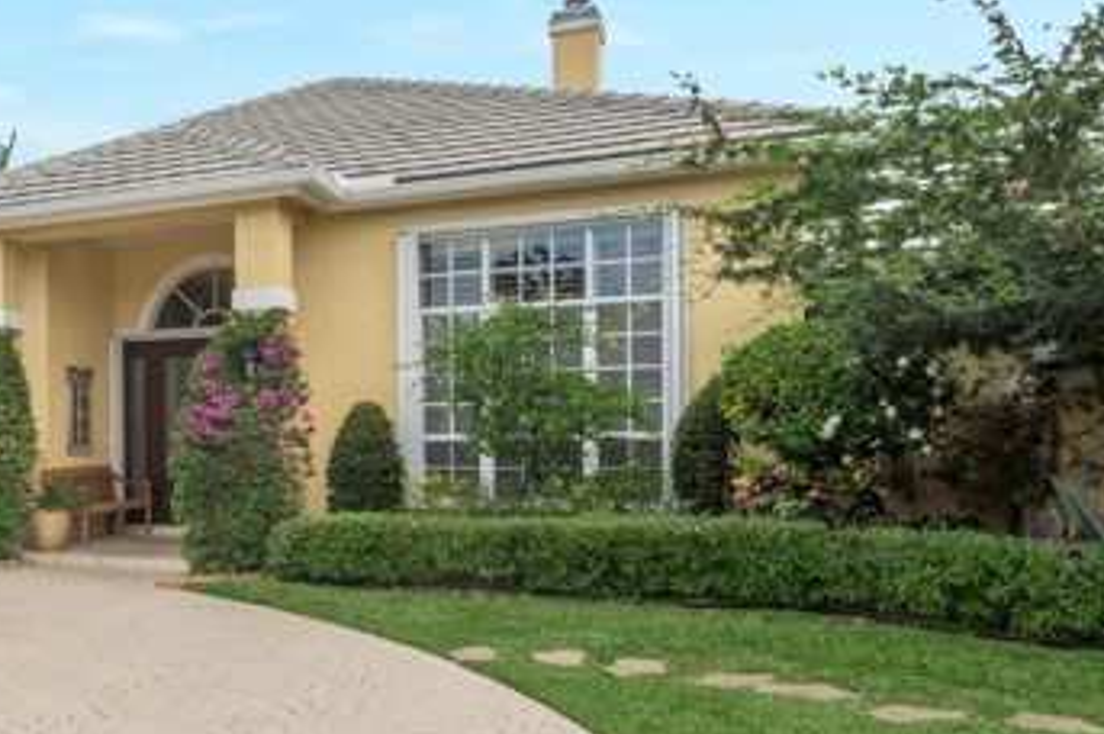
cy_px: 496
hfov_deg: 48.1
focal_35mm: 34
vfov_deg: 38.3
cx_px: 51
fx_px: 1042
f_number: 5
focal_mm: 7
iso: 200
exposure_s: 1/200
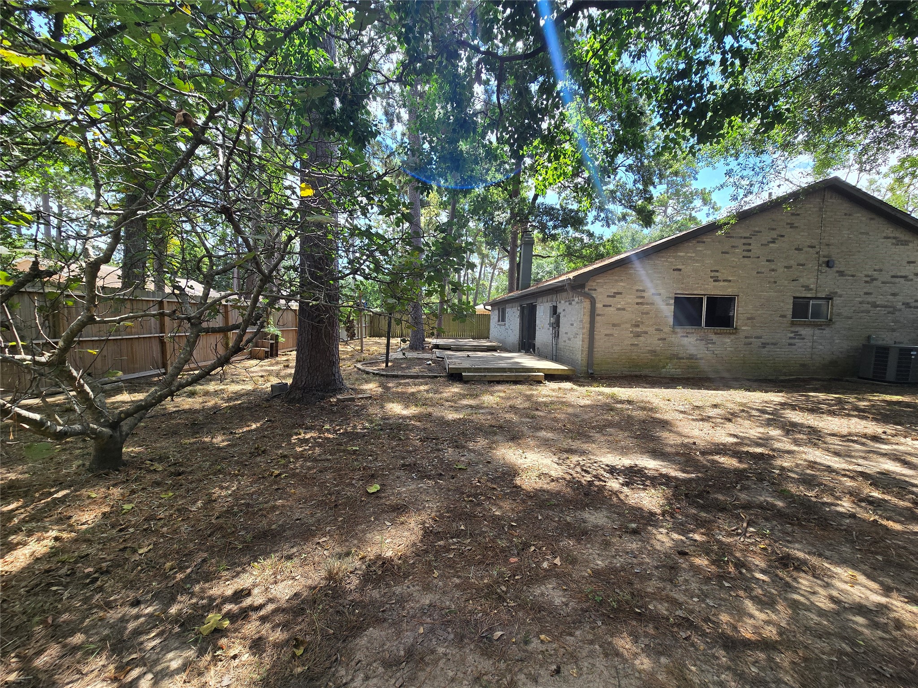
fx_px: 345
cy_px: 344
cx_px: 459
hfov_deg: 106.2
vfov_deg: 89.9
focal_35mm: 13
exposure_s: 1/452
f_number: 2.2
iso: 50
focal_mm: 2.2
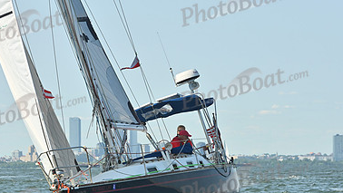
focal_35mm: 233
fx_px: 2120
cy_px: 146
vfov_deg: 5.2
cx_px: 134
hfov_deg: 9.2
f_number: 8
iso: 320
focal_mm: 145
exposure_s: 1/1250
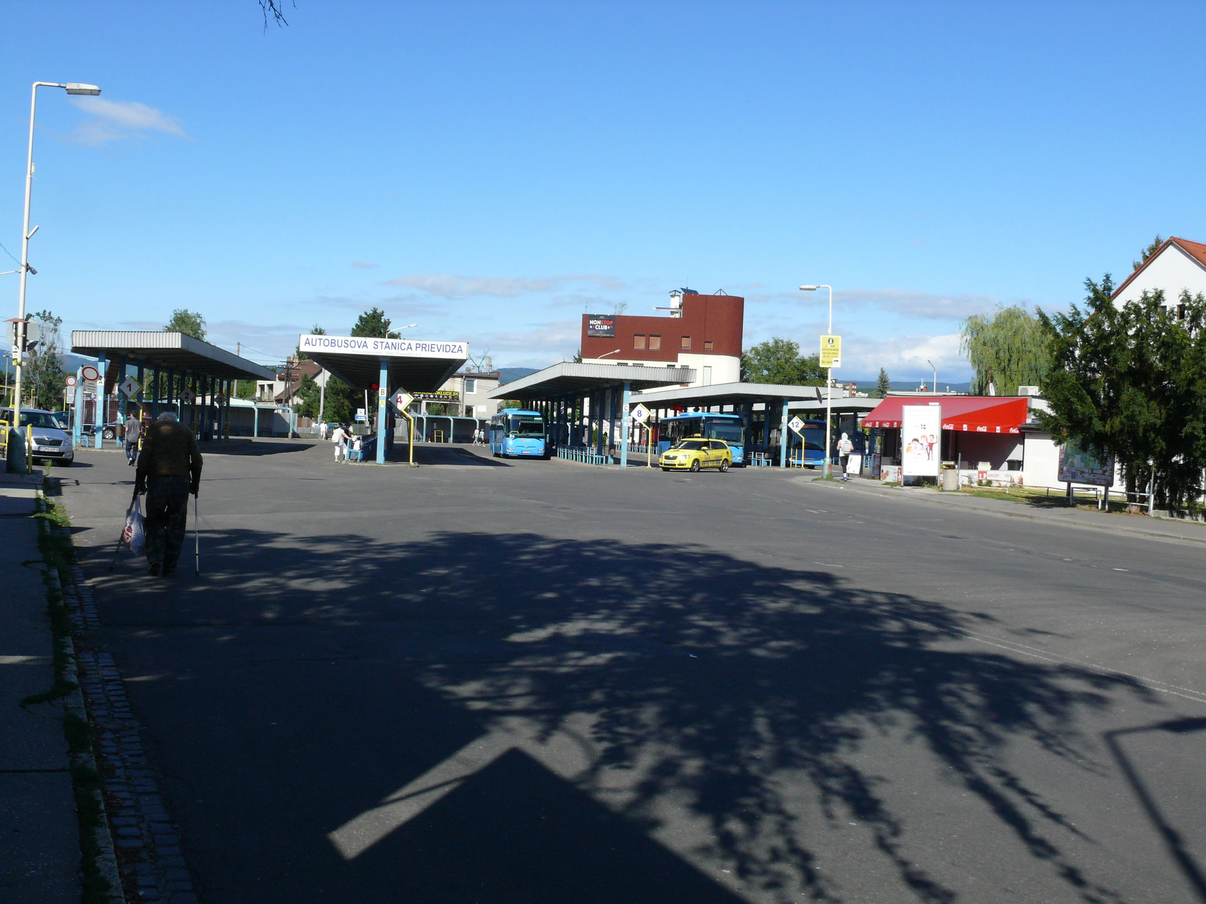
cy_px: 452
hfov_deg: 52.6
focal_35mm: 35
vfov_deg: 40.7
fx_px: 1219
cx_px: 603
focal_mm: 7.4
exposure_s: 1/320
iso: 100
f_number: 8
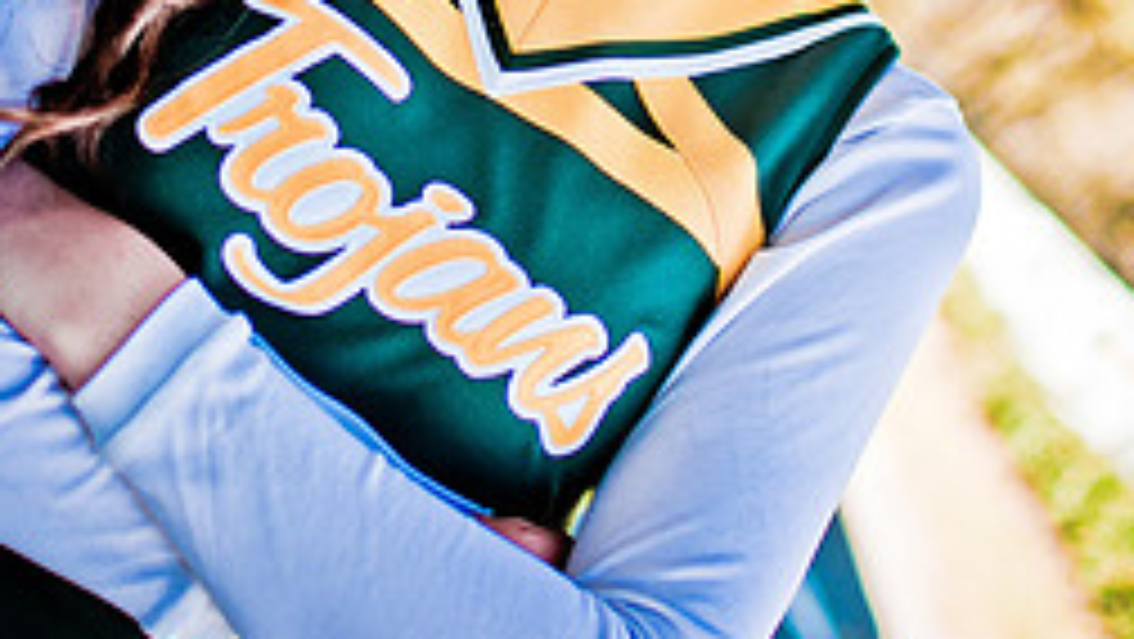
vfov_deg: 12.1
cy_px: -117
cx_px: 511
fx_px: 2946
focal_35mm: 98
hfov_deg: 21.8
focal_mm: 35
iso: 200
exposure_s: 1/1250
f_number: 1.8
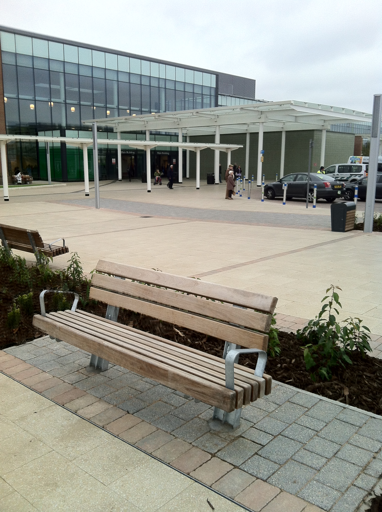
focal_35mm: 35
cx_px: 191
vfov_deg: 52.7
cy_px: 256
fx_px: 516
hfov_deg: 40.6
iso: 80
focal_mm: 3.85
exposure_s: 1/145
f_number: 2.8
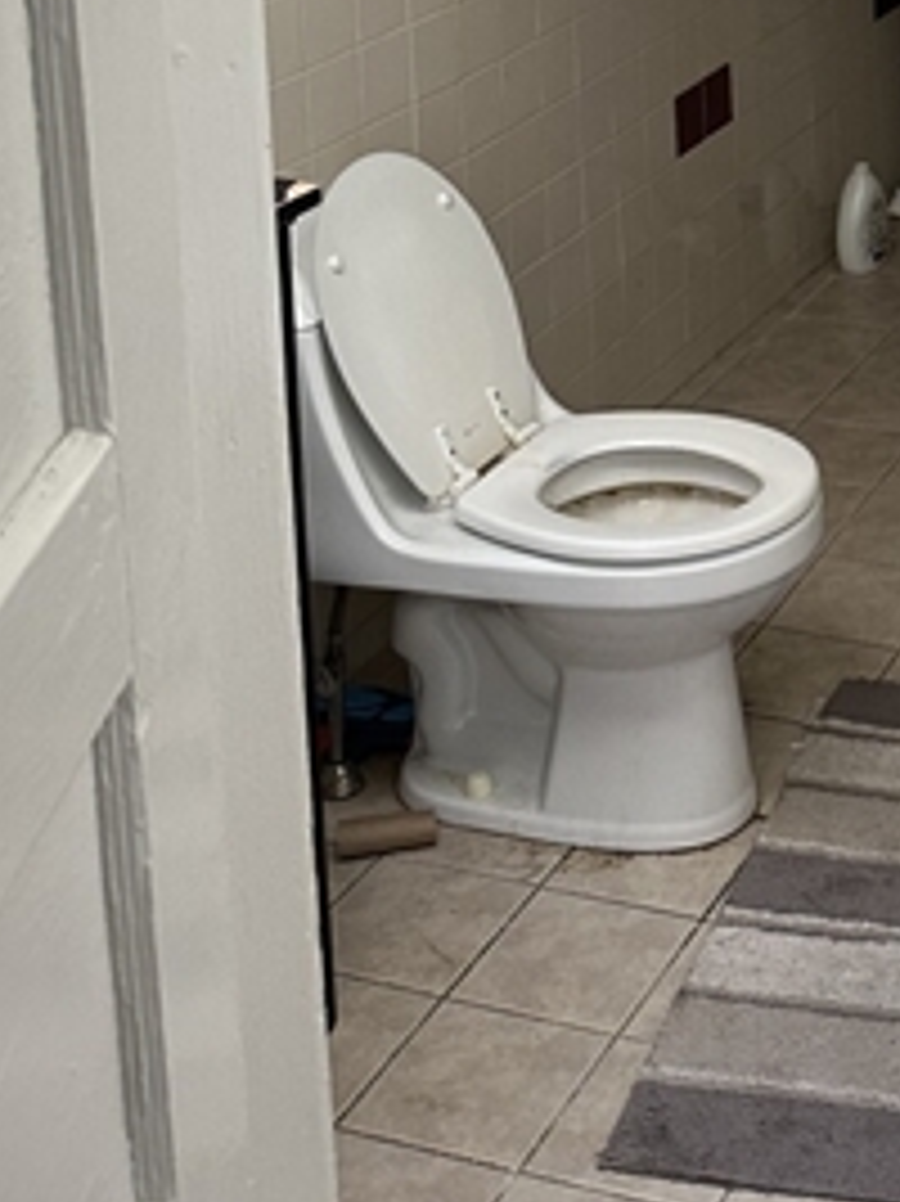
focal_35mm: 69
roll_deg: -1.5
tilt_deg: -13.4
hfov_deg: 19.9
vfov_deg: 26.2
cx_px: 1107
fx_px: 2394
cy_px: -81
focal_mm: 6.86
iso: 200
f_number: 1.78
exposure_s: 1/120
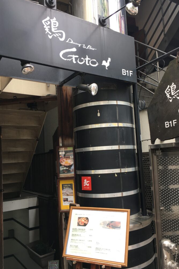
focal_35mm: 31
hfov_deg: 42.3
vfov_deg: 60.3
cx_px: 99
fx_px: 231
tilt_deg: +7.4
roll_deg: +2.3
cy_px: 136
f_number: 2.2
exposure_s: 1/120
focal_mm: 4.15
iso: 32
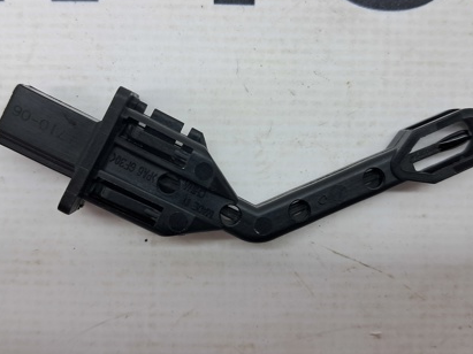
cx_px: 244
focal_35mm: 42
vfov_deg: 34.3
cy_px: 161
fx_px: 574
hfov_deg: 44.8
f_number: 1.8
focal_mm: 4
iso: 50
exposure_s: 1/50
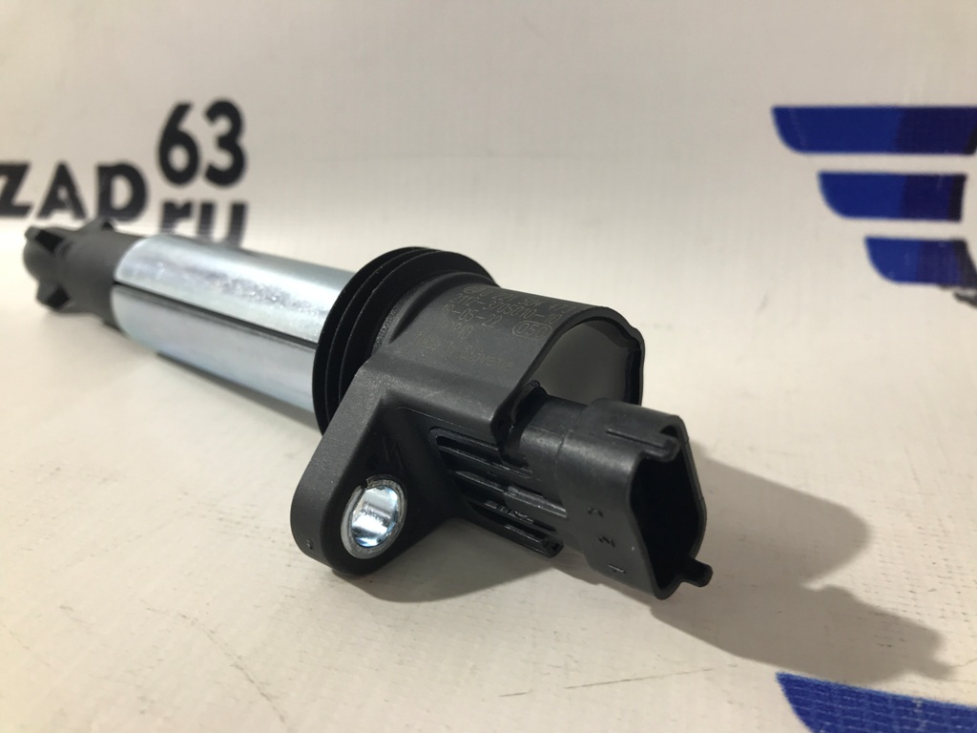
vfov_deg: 49.7
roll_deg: +1.9
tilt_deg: -21.9
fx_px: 790
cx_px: 488
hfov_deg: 63.4
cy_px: 366
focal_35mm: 28
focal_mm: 3.99
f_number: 1.8
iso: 25
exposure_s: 1/50
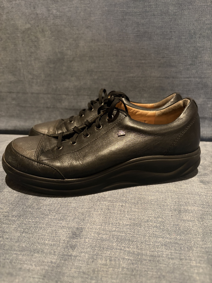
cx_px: 106
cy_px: 142
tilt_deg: -20.8
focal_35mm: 26
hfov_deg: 53.1
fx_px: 212
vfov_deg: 67.3
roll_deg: +0.6
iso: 640
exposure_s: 1/30
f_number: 1.6
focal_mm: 5.96
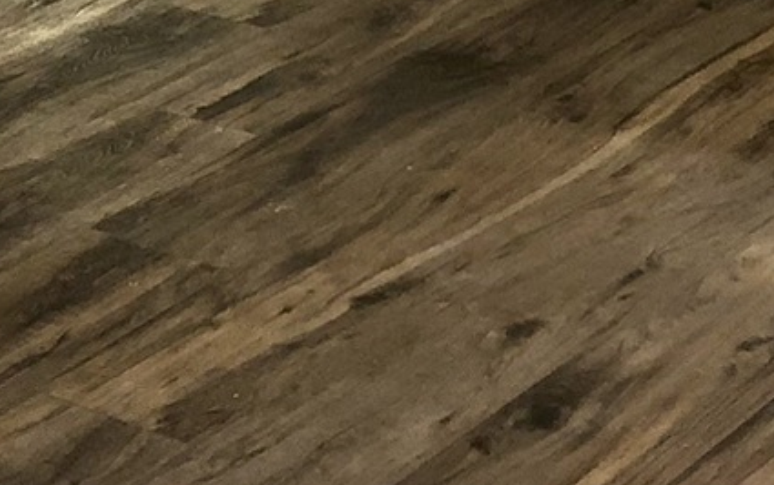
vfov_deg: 8.3
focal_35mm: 143
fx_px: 3018
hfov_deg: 14.6
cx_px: 475
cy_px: -771
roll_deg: +3.5
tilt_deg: -5.6
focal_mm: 4
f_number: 1.8
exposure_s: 1/20
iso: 40
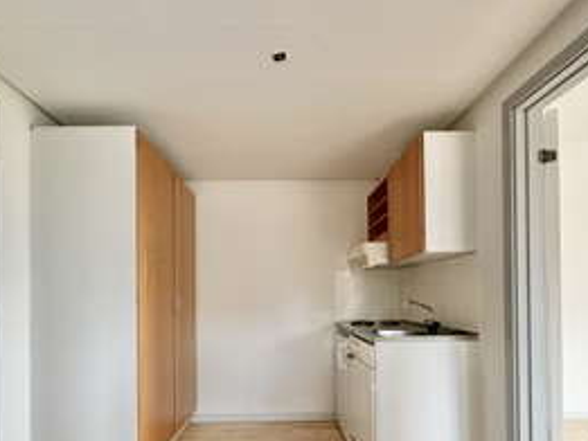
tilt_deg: +0.3
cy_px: 295
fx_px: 340
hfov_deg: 81.7
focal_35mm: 20
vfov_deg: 64.3
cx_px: 280
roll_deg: +0.7
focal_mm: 2.22
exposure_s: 1/62
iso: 320
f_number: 2.2
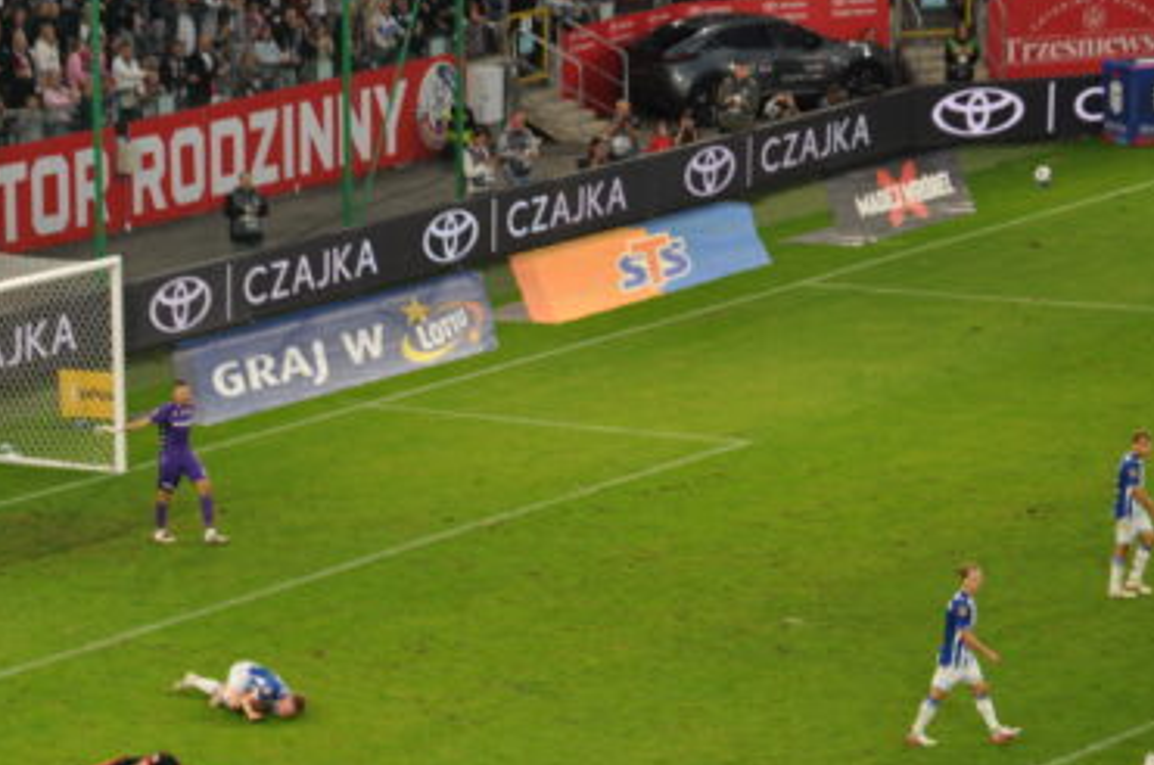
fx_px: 7424
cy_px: 533
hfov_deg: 8.9
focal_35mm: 232
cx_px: 393
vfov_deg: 5.9
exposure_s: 1/60
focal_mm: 98
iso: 250
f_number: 5.6
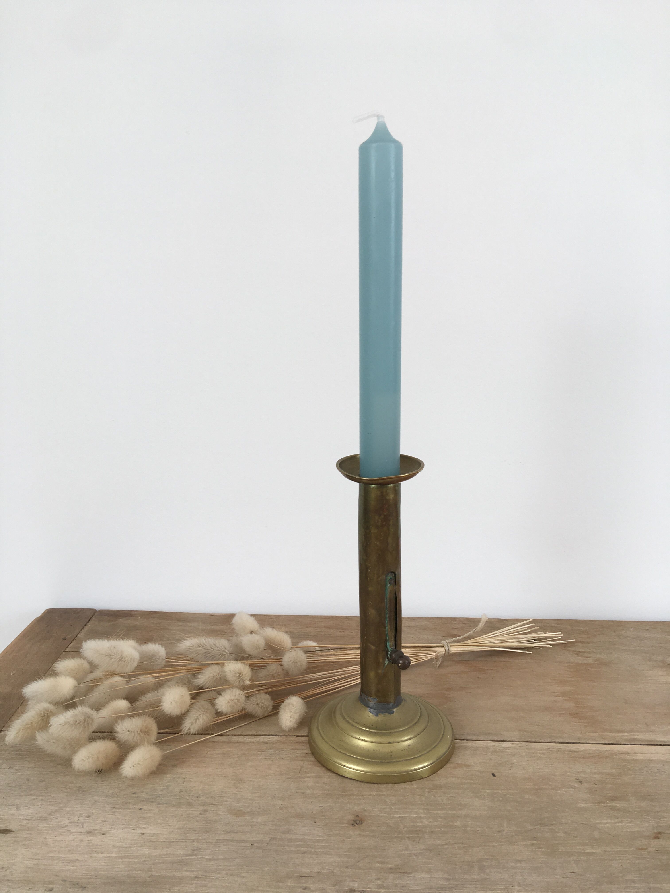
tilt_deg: -11.9
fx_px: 748
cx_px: 335
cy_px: 446
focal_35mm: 29
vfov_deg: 61.7
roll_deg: -1.4
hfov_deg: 48.2
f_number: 2.2
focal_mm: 4.15
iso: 25
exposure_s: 1/50
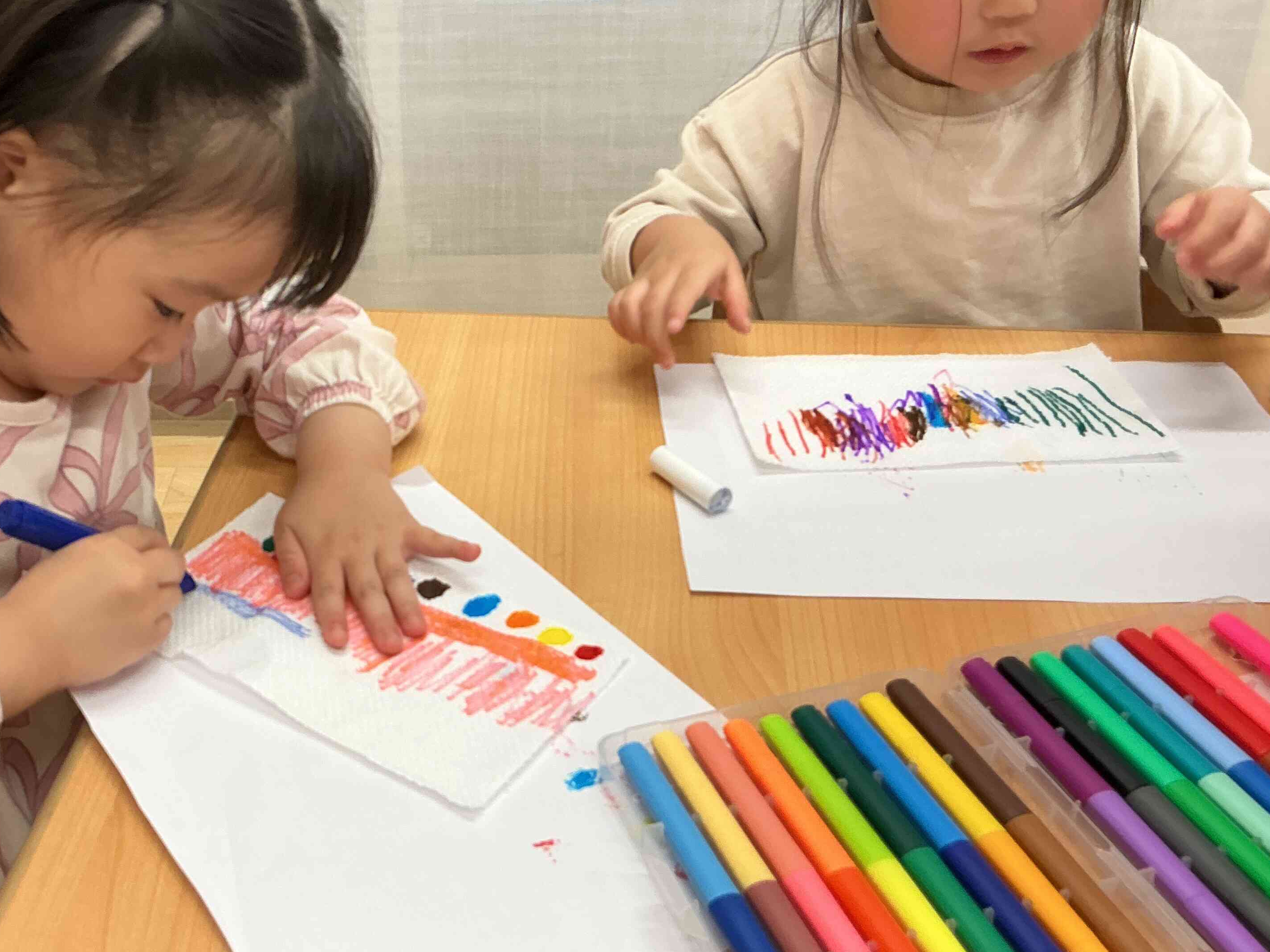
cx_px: 392
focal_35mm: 41
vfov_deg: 35.1
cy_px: 437
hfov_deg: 44.9
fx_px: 1504
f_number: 1.8
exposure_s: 1/60
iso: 40
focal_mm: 3
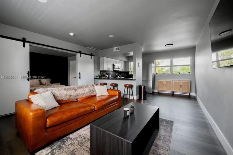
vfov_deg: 81.2
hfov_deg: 104.2
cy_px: 78
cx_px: 116
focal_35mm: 14
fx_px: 91
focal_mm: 14
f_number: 10
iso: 80
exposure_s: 1/10
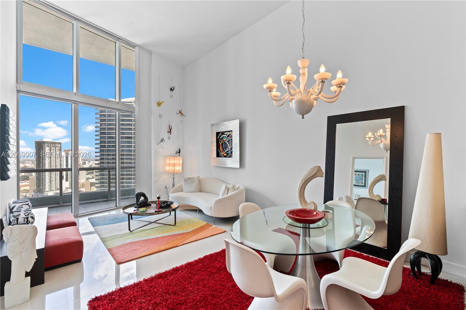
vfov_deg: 73.7
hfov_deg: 96.7
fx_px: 207
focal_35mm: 16
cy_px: 155
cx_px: 233
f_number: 9
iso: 400
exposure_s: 1/10
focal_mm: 16
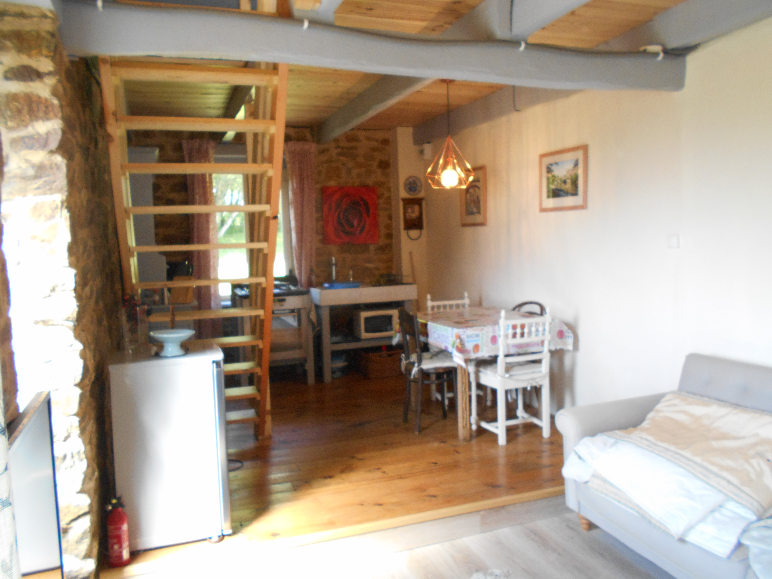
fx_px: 580
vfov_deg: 53.1
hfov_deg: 67.3
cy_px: 290
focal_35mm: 26
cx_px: 386
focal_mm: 4.6
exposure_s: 1/30
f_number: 3.2
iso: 280
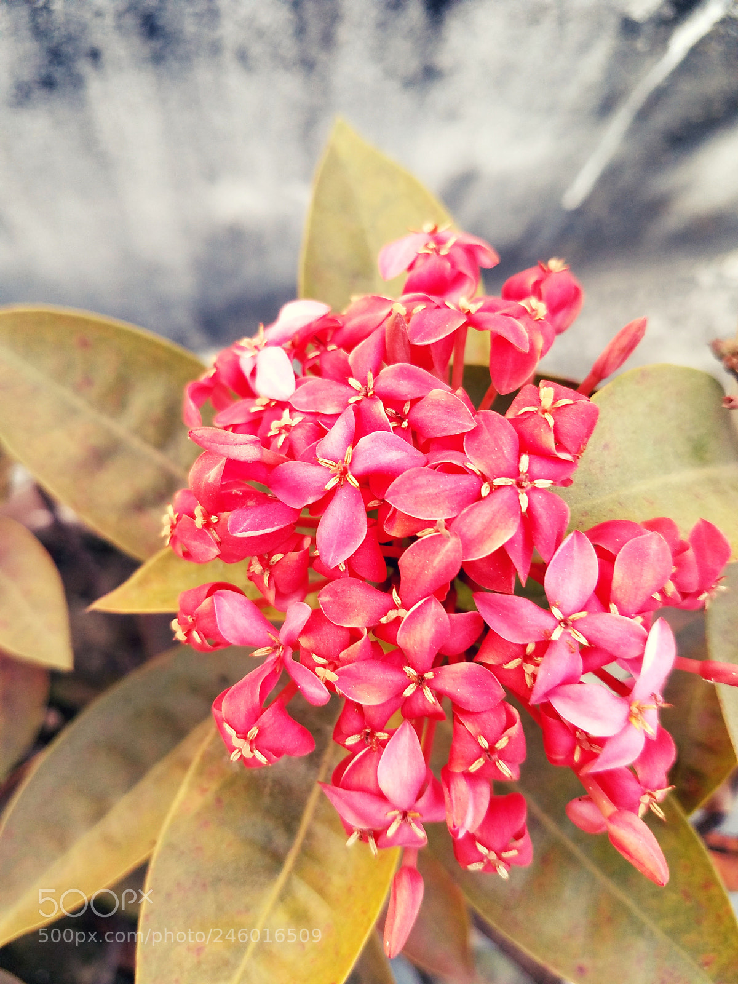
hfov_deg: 53.1
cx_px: 369
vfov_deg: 67.3
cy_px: 492
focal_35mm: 26
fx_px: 739
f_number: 1.7
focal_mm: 4.2
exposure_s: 1/60
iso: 64
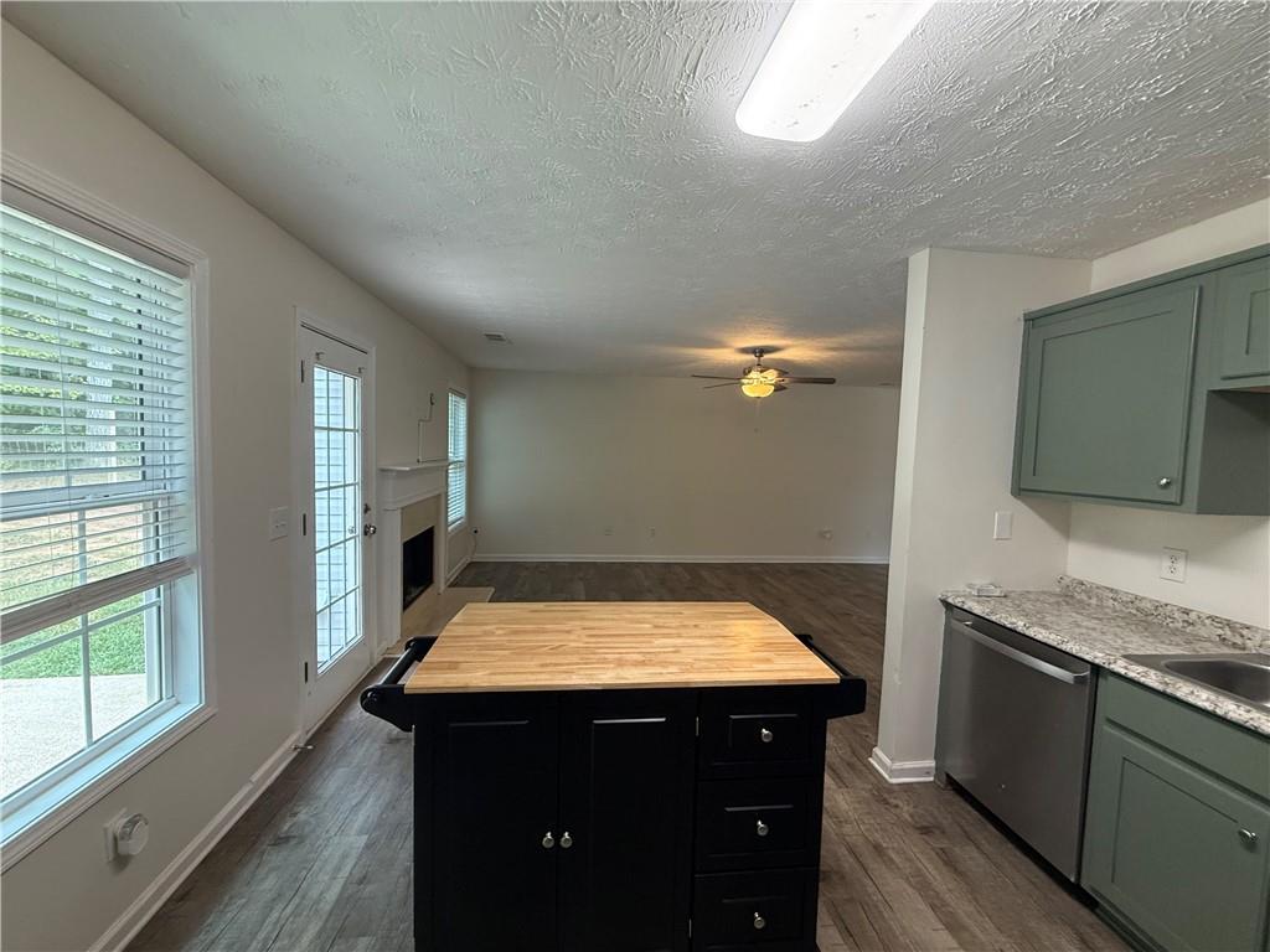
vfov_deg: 85.7
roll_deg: -1.7
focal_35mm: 14
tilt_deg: -3.4
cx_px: 635
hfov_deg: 102.1
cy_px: 476
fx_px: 514
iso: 400
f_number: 2.2
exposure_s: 1/120
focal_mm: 2.22
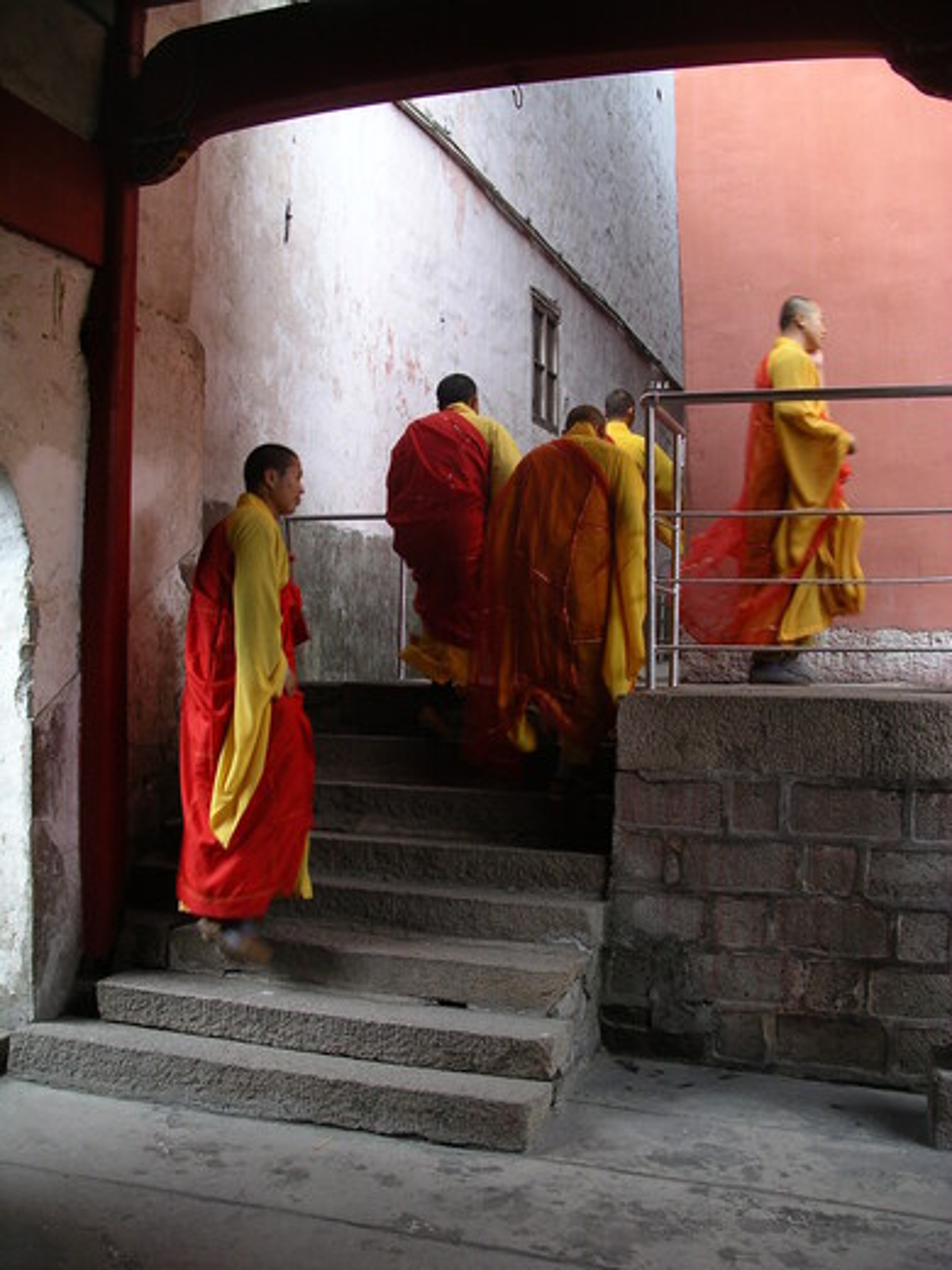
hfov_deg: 38.7
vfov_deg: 50.1
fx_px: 1357
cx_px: 476
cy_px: 635
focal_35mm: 37
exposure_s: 1/42
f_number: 2.8
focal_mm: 7.8
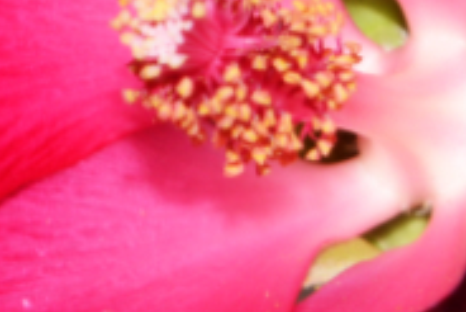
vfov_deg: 3.0
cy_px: 20
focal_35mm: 462
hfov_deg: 4.5
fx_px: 5985
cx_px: 263
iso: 250
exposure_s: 1/60
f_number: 10
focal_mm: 85
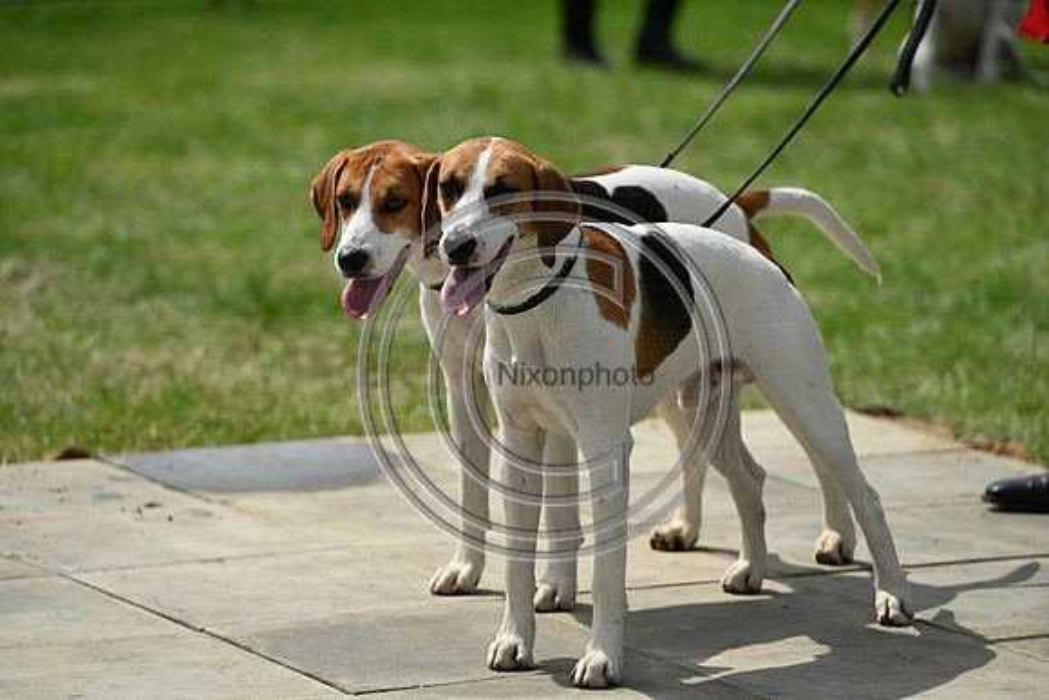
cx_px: 524
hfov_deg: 10.3
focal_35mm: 200
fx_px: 5829
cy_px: 350
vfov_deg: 6.9
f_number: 4.5
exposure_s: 1/1250
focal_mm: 200
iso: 125
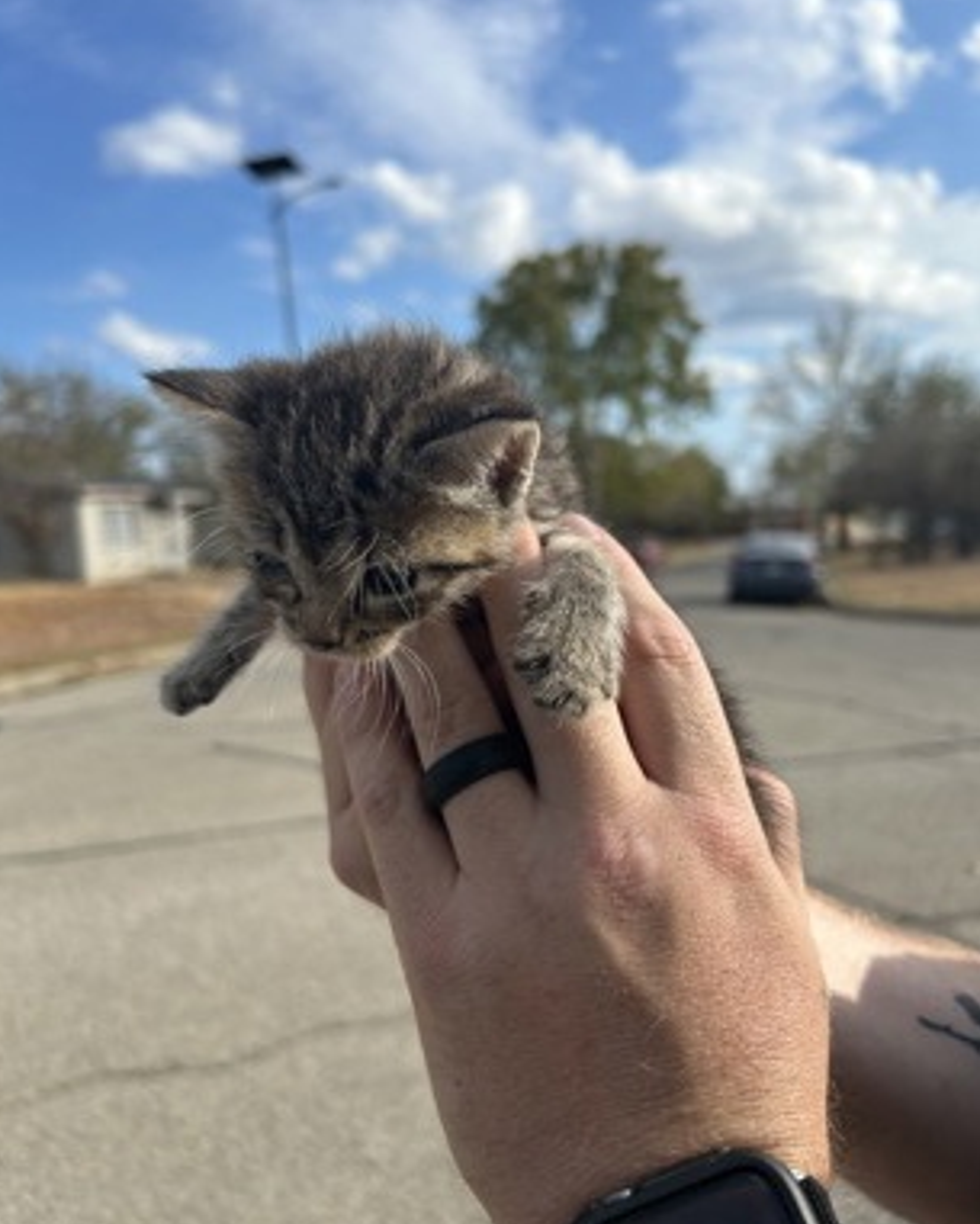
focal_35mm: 28
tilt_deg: -7.4
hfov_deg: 51.5
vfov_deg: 62.2
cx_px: 484
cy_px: 585
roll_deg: +4.2
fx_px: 1015
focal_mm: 5.7
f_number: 1.5
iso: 50
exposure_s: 1/3356
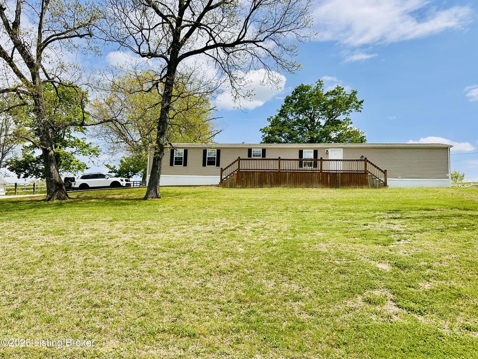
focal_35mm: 24
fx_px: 331
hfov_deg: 71.6
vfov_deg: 56.8
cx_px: 239
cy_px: 180
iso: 80
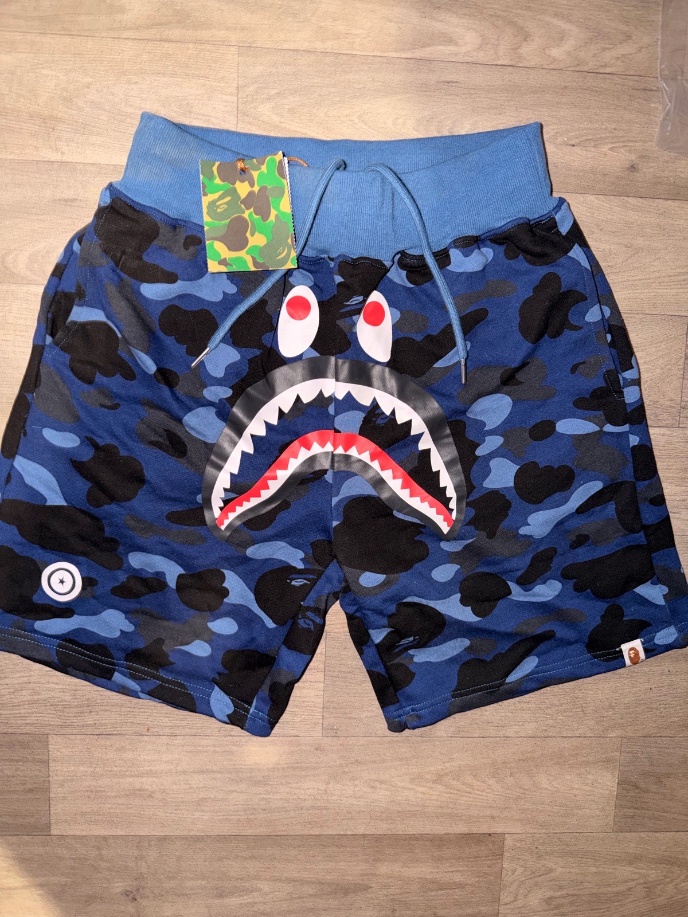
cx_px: 344
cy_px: 458
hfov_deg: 56.8
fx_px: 636
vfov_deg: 71.6
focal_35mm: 24
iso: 64
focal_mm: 6.76
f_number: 1.78
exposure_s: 1/6
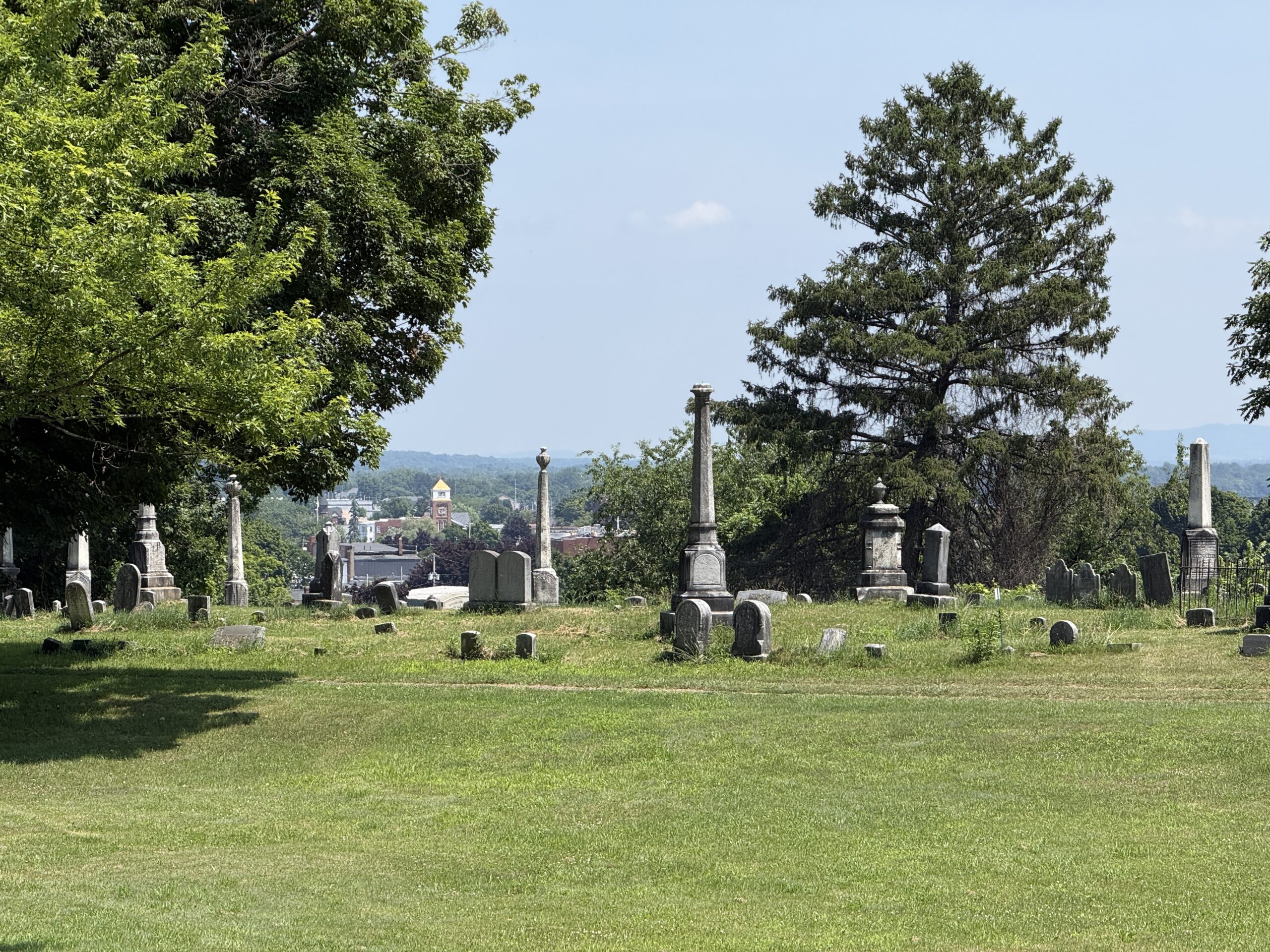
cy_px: 476
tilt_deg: +0.1
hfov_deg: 16.4
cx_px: 635
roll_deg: +0.3
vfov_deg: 12.3
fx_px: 4403
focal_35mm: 120
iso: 50
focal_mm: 15.66
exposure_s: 1/1227
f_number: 2.8
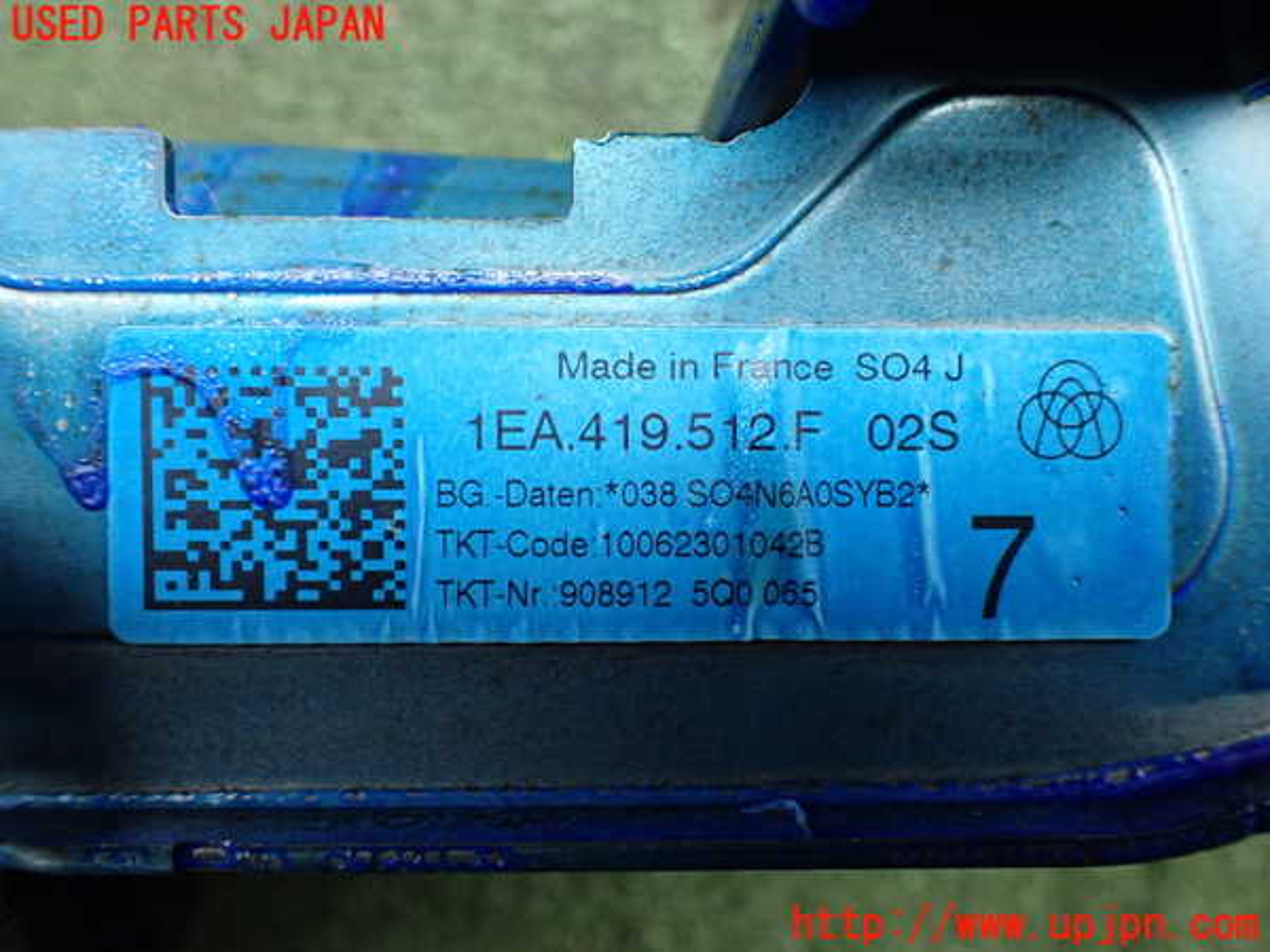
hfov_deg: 60.0
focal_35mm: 30
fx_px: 1101
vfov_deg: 46.8
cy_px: 476
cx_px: 635
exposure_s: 1/125
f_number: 2.3
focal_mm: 5.4
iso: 320
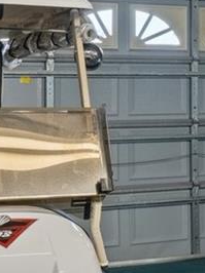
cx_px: 268
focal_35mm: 113
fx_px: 893
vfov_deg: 17.4
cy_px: 82
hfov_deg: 12.7
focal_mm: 13
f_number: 8
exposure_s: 1/30
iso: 320
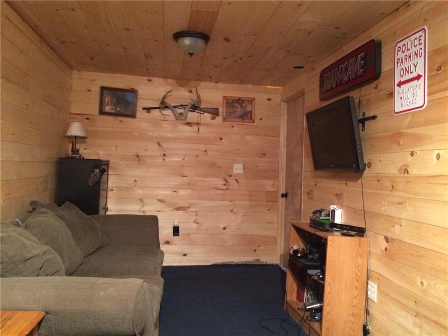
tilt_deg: +1.3
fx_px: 375
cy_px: 168
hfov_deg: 61.7
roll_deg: -1.1
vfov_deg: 48.2
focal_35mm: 29
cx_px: 224
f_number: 2.2
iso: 400
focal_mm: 4.15
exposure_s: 1/15
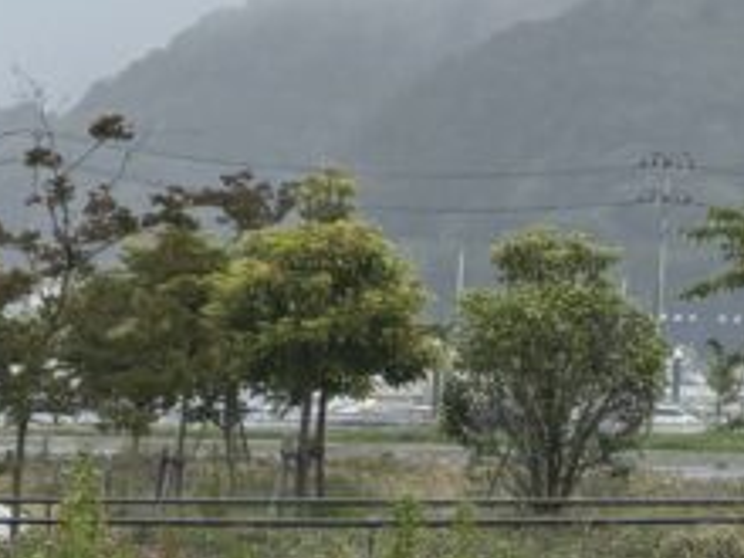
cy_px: 477
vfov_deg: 9.8
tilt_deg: +1.3
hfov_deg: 11.8
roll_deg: +0.0
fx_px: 3245
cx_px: -700
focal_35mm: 151
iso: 50
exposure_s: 1/1328
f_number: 1.6
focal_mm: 5.96
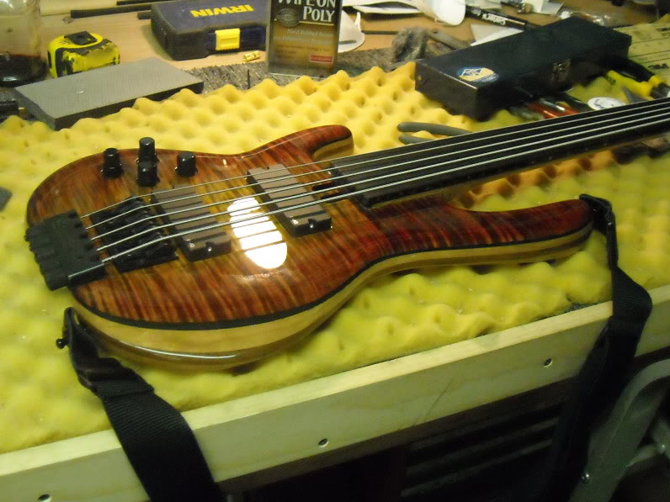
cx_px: 283
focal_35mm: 45
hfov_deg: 42.0
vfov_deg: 32.1
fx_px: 871
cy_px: 208
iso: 800
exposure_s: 1/100
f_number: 2.8
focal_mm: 5.7
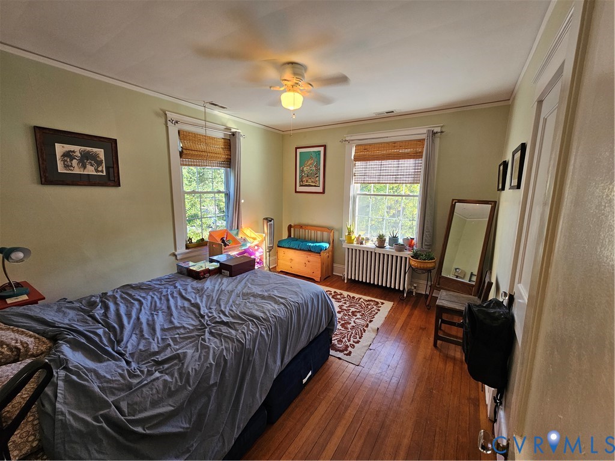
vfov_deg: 89.9
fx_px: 231
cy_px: 230
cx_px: 308
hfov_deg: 106.2
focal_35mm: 13
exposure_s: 1/60
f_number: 2.2
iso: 80
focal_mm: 2.2
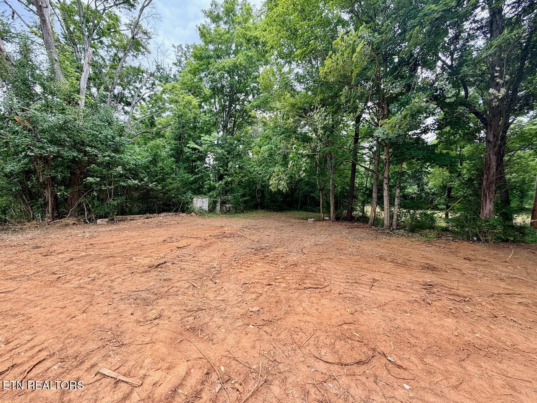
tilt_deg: -4.3
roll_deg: -0.9
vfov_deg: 85.7
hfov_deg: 102.1
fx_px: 217
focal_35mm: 14
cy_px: 202
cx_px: 268
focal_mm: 2.22
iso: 50
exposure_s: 1/355
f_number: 2.2
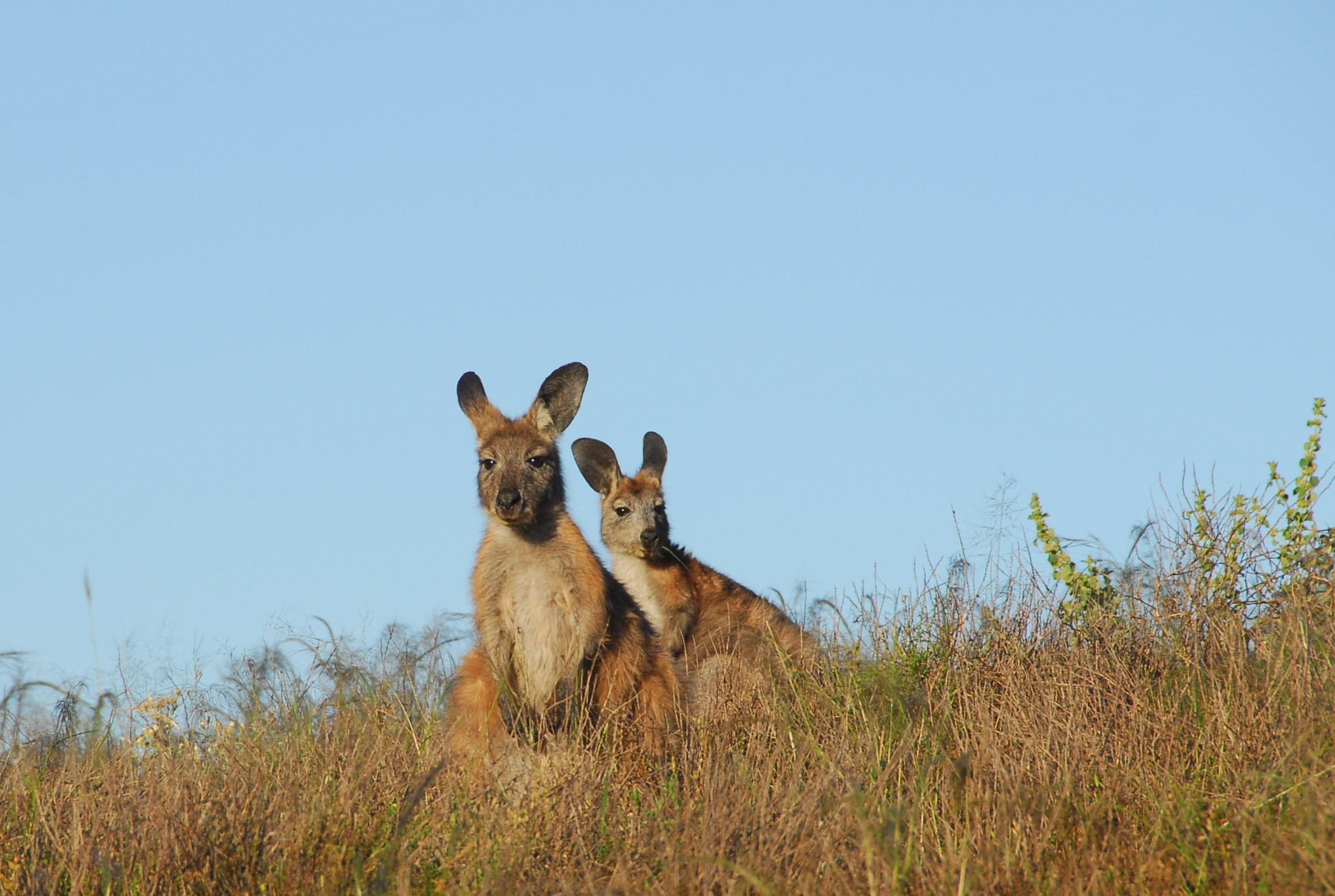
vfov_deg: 3.9
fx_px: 13042
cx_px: 567
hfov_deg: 5.9
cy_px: 510
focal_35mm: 351
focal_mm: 170
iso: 160
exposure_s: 1/250
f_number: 8
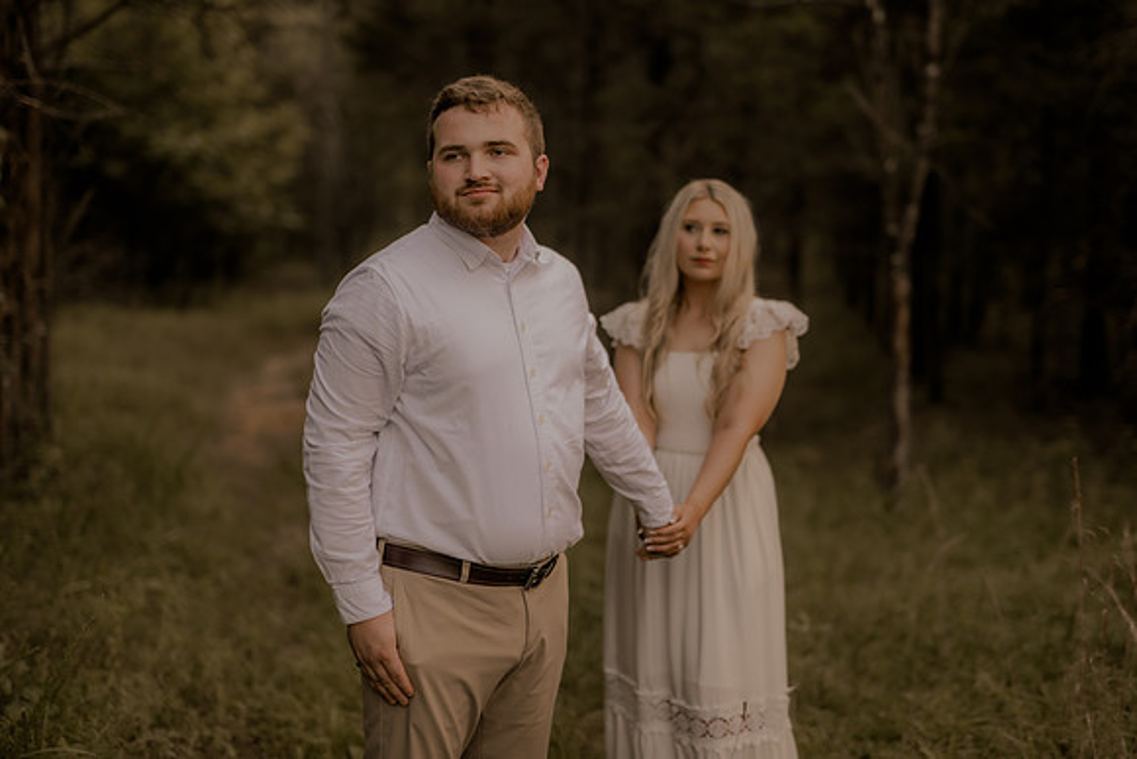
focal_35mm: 52
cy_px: 380
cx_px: 568
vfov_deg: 26.0
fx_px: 1642
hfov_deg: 38.2
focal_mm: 50
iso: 200
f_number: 2.2
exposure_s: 1/320
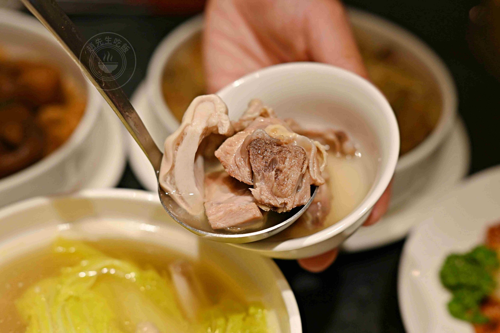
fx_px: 1042
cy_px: 166
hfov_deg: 27.0
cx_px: 250
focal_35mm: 75
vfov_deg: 18.2
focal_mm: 50
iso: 180
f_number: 2.8
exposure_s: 1/200
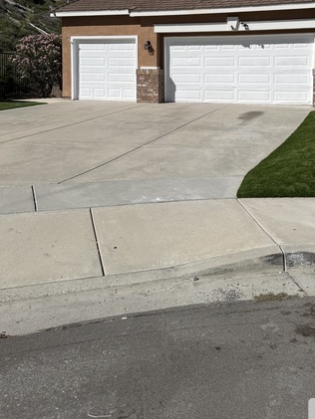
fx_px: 461
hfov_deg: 37.2
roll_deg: -1.0
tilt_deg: -2.5
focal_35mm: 38
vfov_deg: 47.2
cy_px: 106
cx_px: 220
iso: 80
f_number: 1.78
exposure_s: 1/10309
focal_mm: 6.76
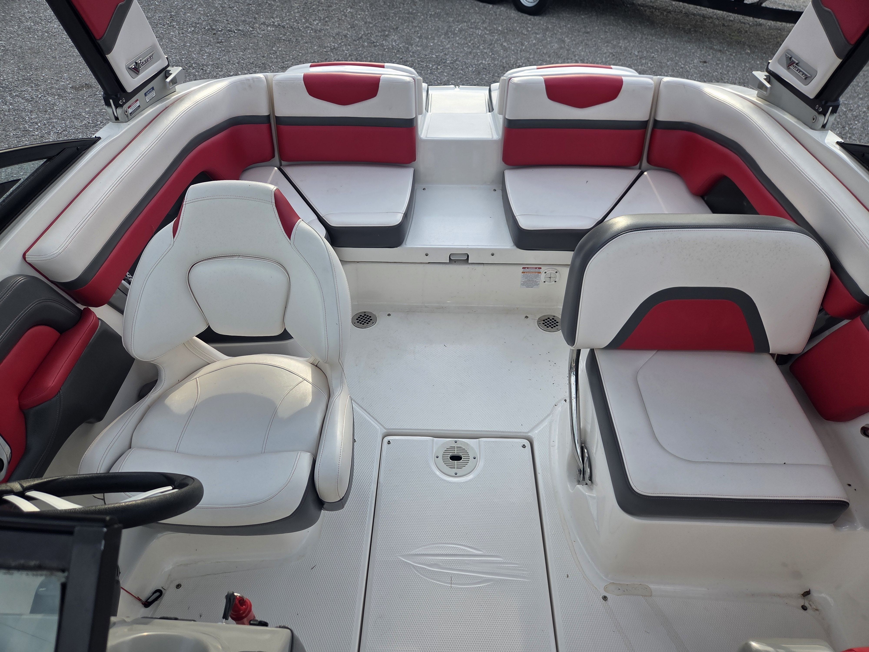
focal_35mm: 23
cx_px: 434
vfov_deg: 58.9
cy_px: 326
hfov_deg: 73.9
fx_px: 577
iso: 80
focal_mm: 5.4
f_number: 1.8
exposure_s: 1/1090
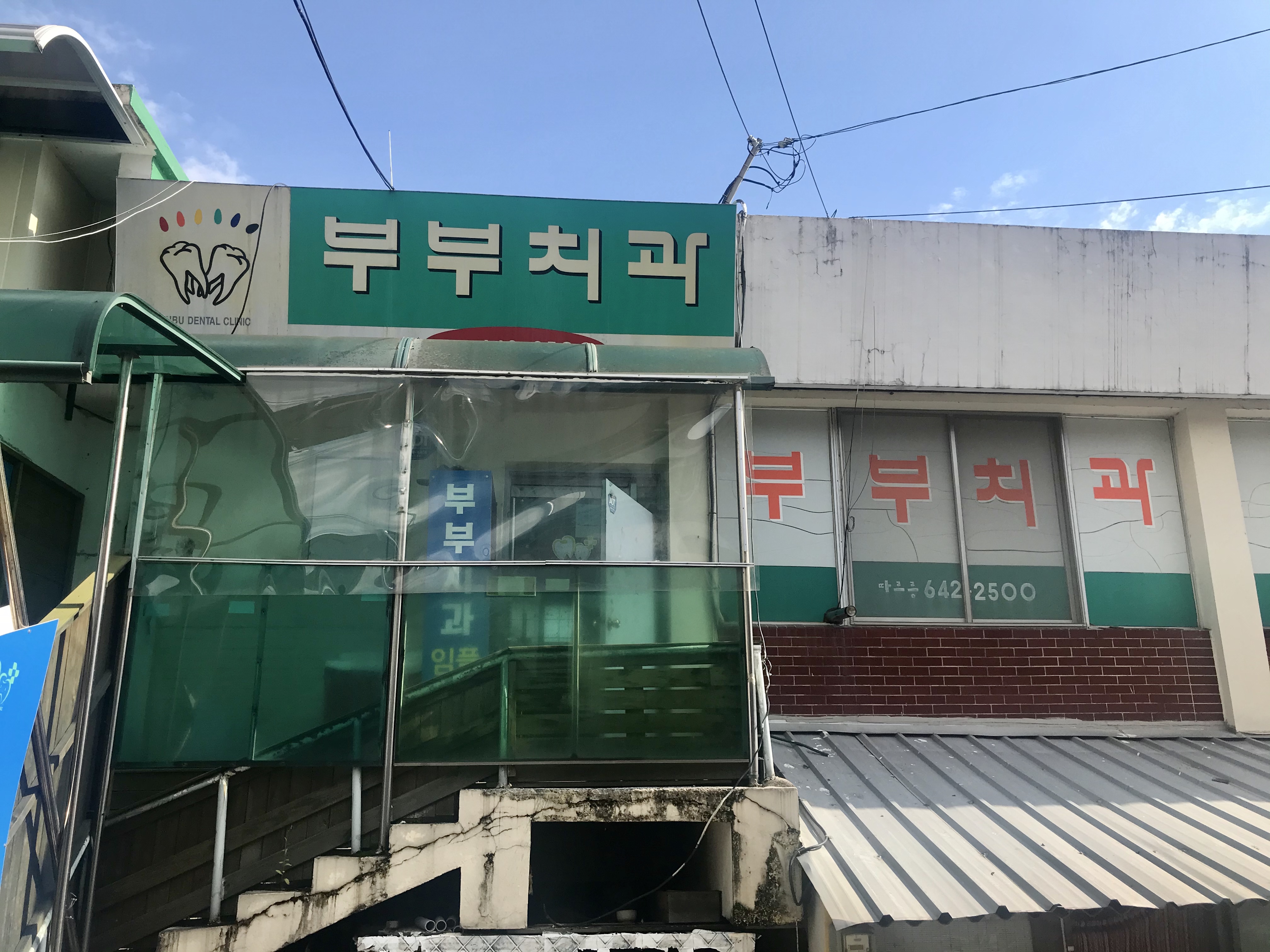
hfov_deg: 63.4
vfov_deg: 49.7
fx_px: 1027
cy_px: 476
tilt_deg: +14.8
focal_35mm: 28
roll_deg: +1.5
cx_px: 635
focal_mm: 3.99
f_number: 1.8
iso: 20
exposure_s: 1/1259
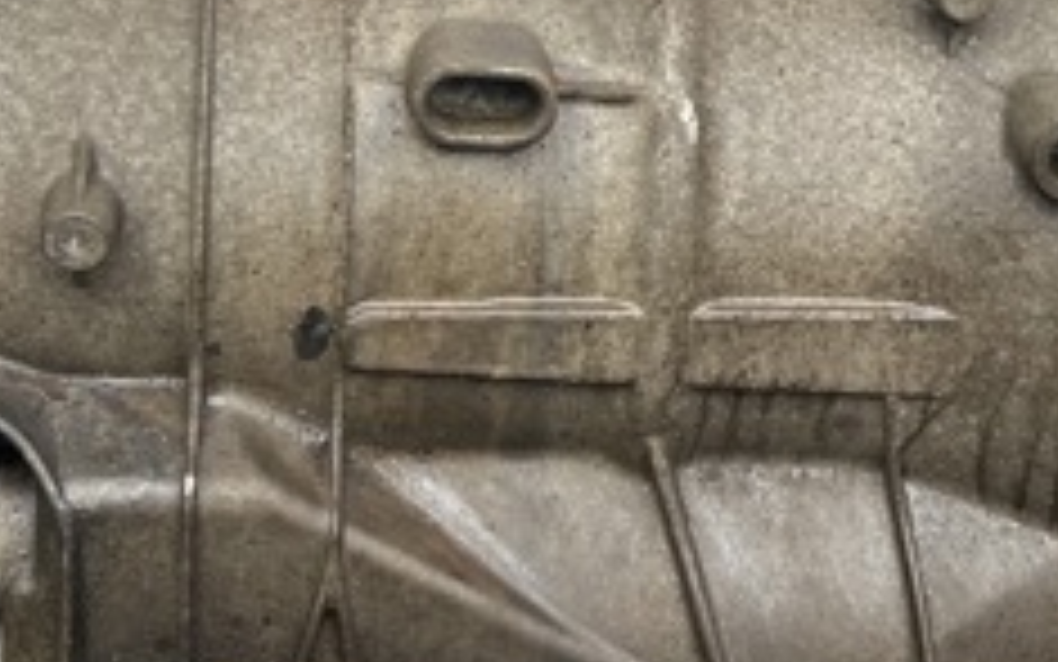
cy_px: 214
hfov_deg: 27.1
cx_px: 792
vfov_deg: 17.3
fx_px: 2163
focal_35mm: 75
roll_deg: -12.0
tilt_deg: -28.0
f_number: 1.5
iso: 50
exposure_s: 1/436
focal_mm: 5.7
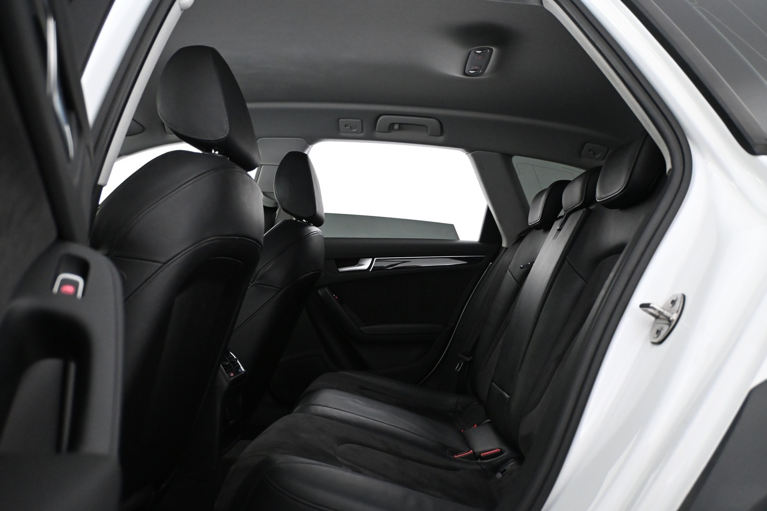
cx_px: 384
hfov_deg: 61.9
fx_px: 639
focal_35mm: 30
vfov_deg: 43.6
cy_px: 256
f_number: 3.8
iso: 3200
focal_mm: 20
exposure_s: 1/80
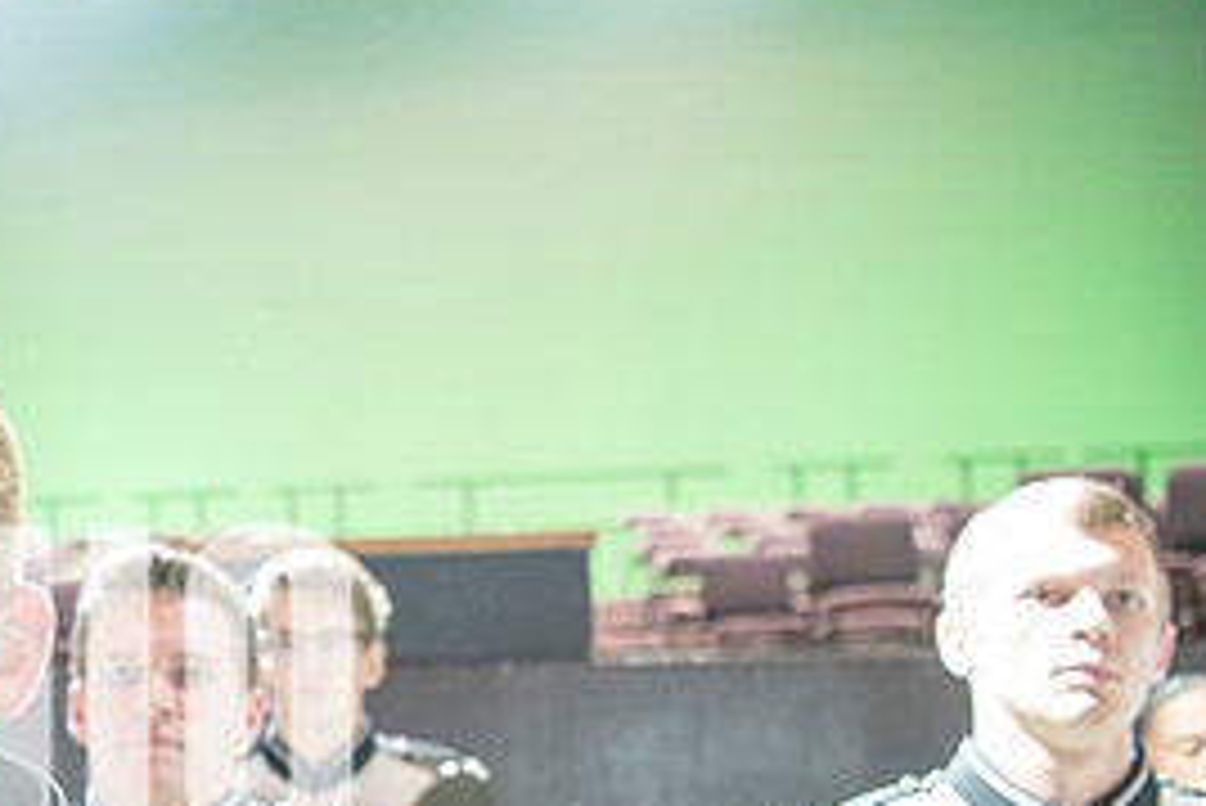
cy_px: 736
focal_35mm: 52
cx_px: 14
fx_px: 1743
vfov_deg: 25.2
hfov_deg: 34.8
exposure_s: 1/100
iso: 4000
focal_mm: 24
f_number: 2.8
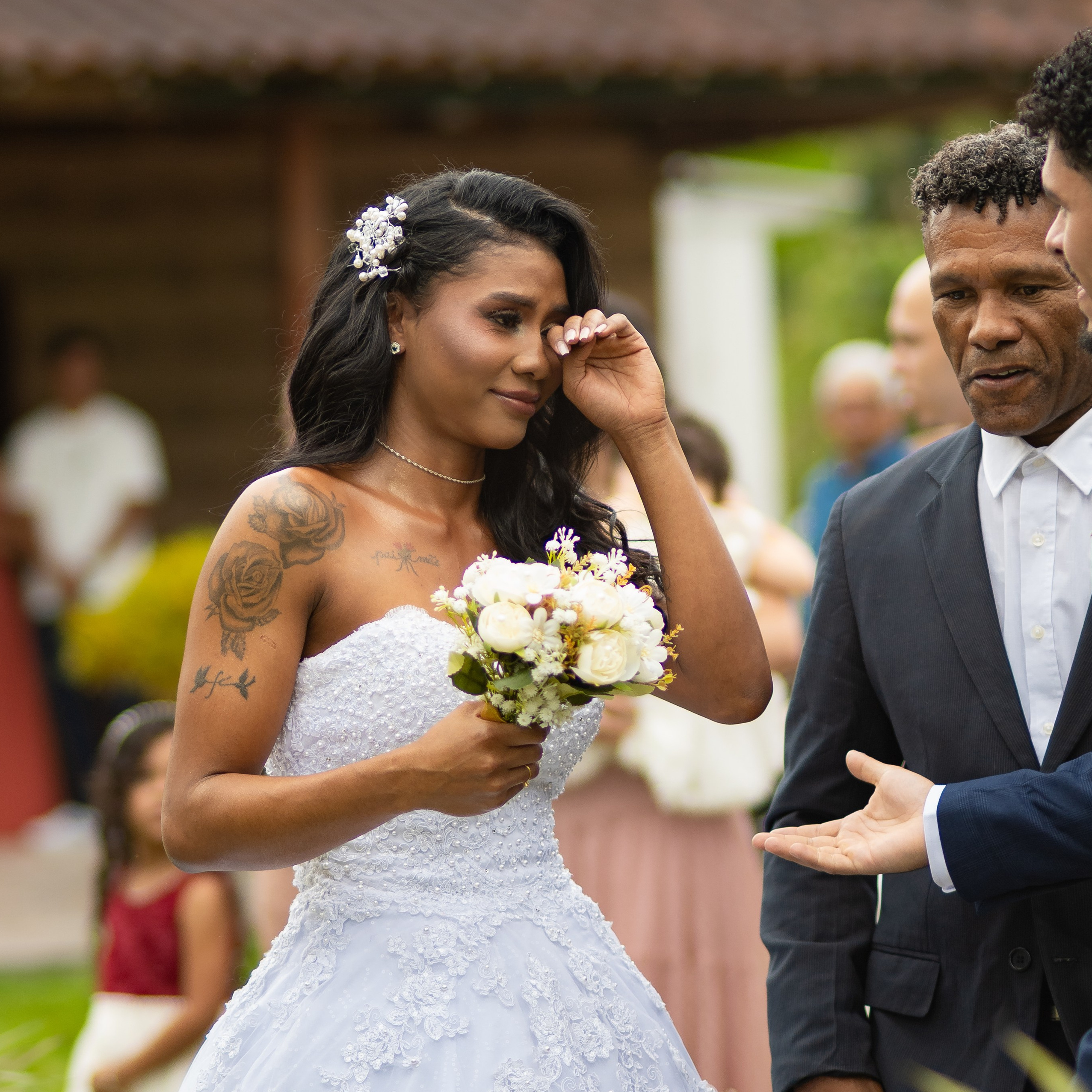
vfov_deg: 10.7
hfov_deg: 10.7
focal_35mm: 163
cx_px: 545
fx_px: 5818
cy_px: 376
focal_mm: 85
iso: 320
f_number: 2
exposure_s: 1/1250
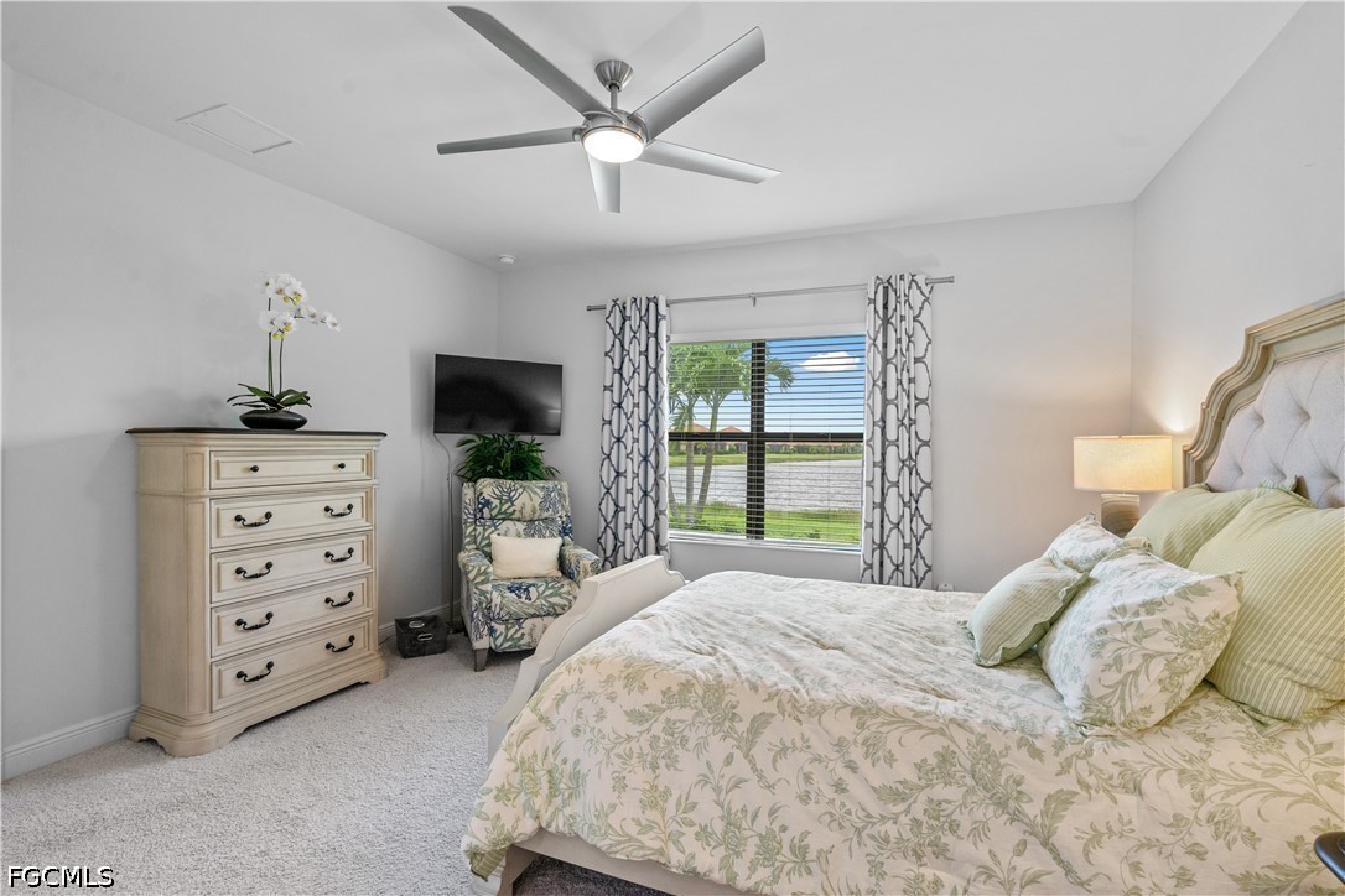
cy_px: 448
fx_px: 598
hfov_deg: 96.7
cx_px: 672
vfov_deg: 73.7
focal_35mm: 16
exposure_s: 1/30
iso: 400
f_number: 8
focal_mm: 16
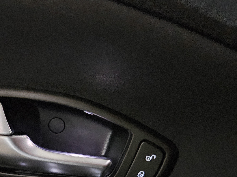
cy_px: 160
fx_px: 356
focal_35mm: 52
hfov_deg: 35.9
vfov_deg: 27.0
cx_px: 57
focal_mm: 5.4
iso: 3200
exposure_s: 1/15
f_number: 1.8
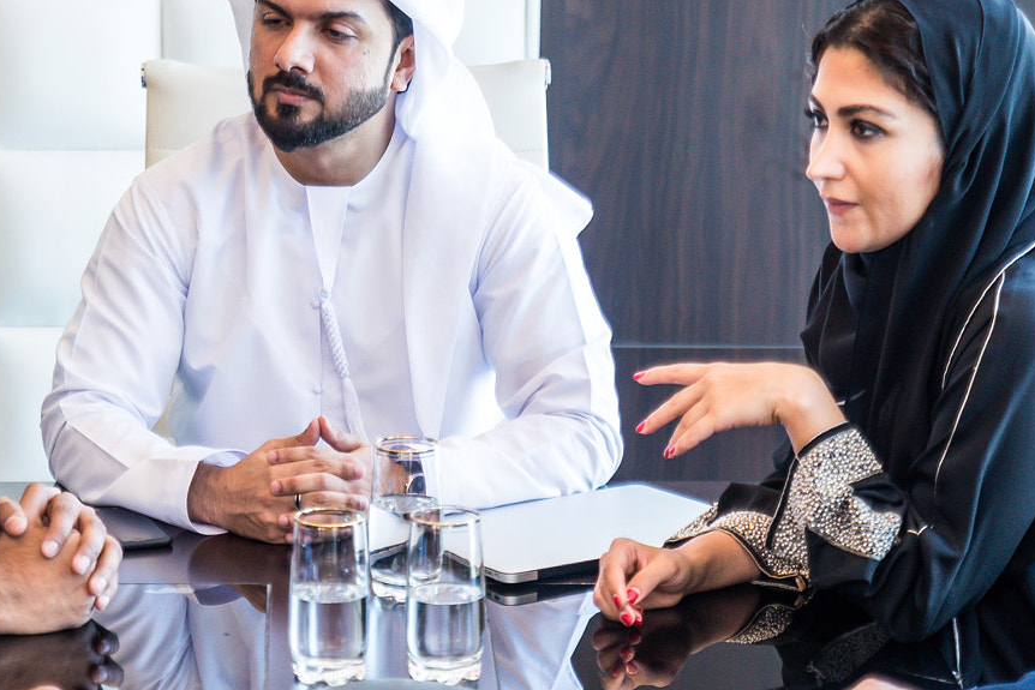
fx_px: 3738
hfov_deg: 15.7
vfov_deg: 10.5
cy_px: 448
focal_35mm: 130
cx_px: 331
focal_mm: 70
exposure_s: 1/100
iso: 320
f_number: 2.8
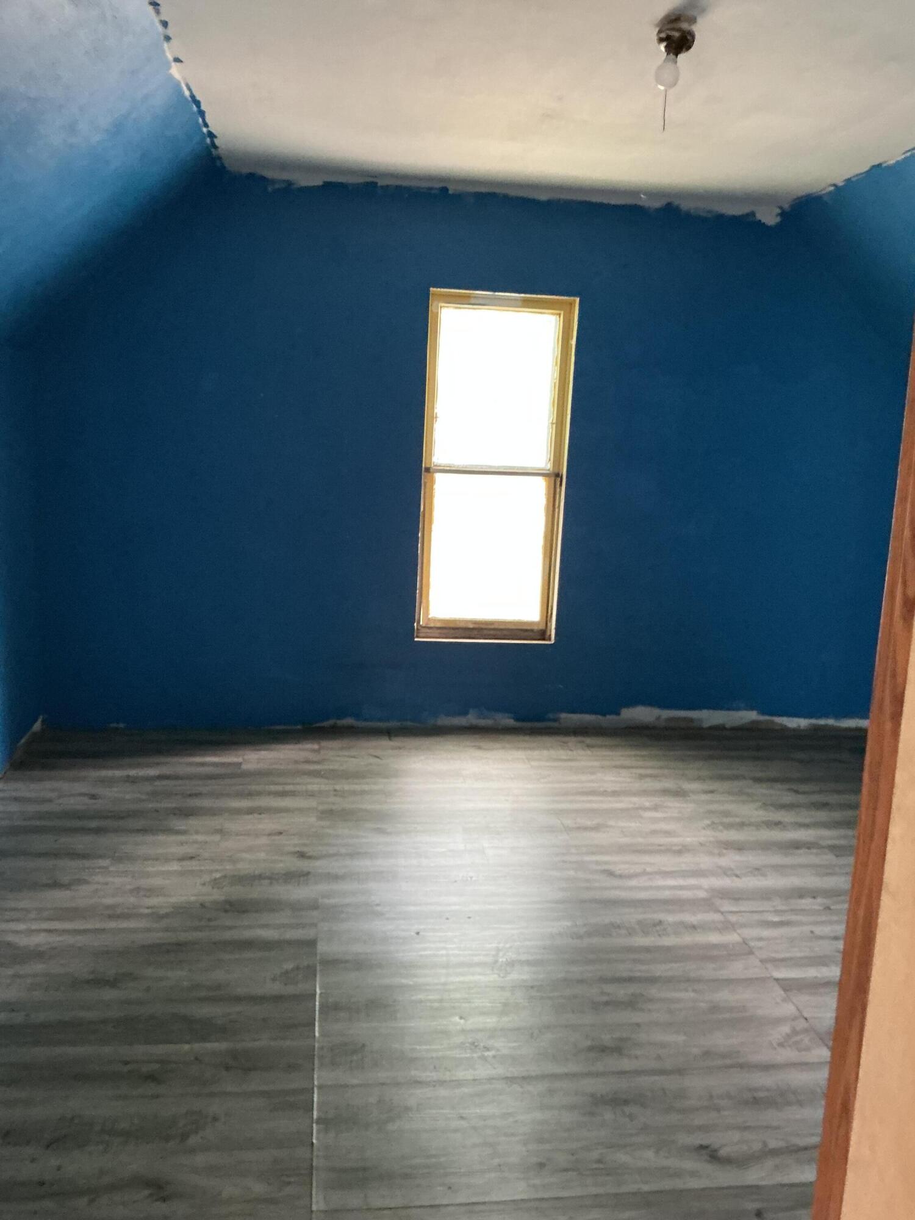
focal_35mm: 29
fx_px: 1022
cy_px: 610
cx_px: 458
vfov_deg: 61.7
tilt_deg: -10.9
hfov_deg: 48.2
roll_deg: -4.2
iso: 320
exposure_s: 1/30
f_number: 1.8
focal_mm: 3
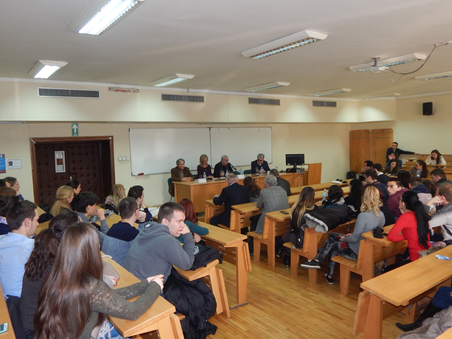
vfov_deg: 49.7
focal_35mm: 28
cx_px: 226
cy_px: 170
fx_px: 366
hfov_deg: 63.4
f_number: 3.2
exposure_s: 1/30
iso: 220
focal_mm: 5.1
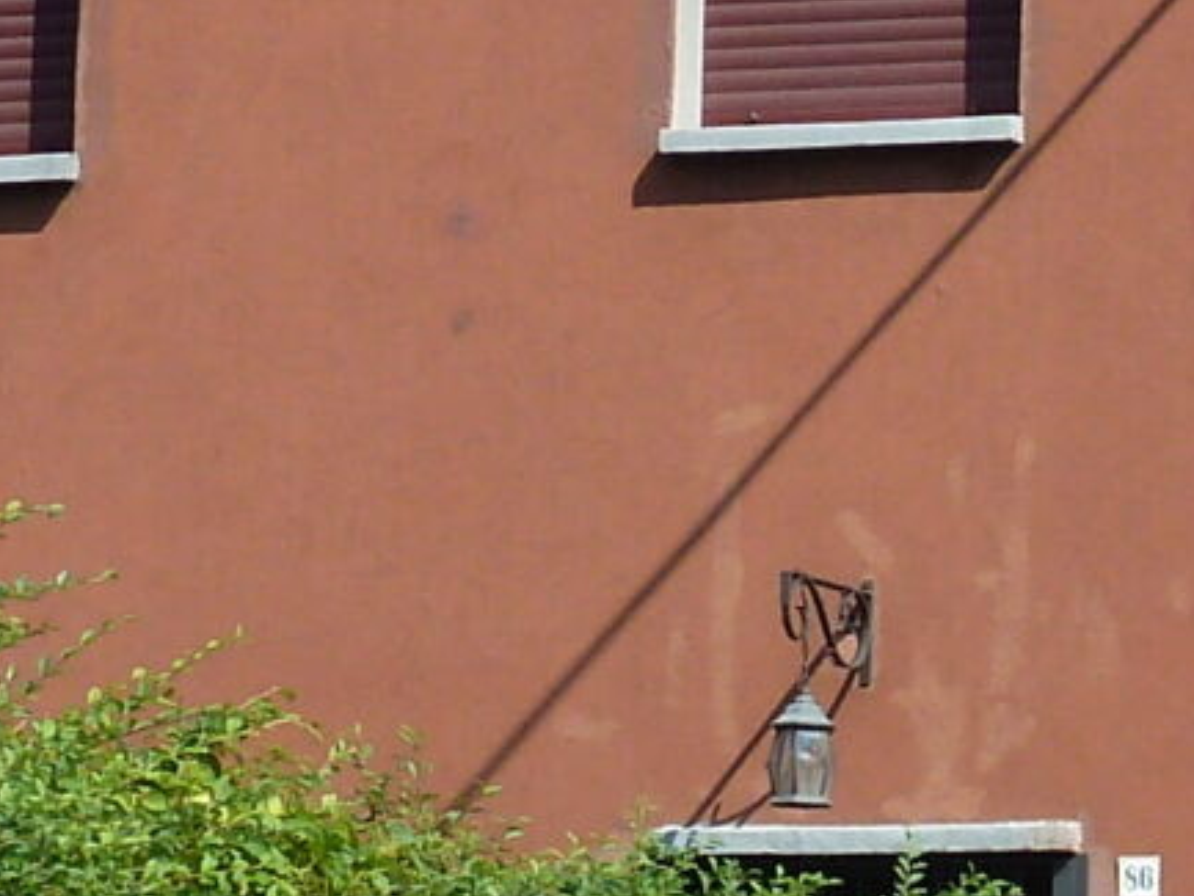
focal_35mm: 305
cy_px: 427
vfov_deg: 4.9
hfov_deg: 6.5
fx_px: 10523
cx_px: 1428
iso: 80
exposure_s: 1/400
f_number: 3.9
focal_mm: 9.1
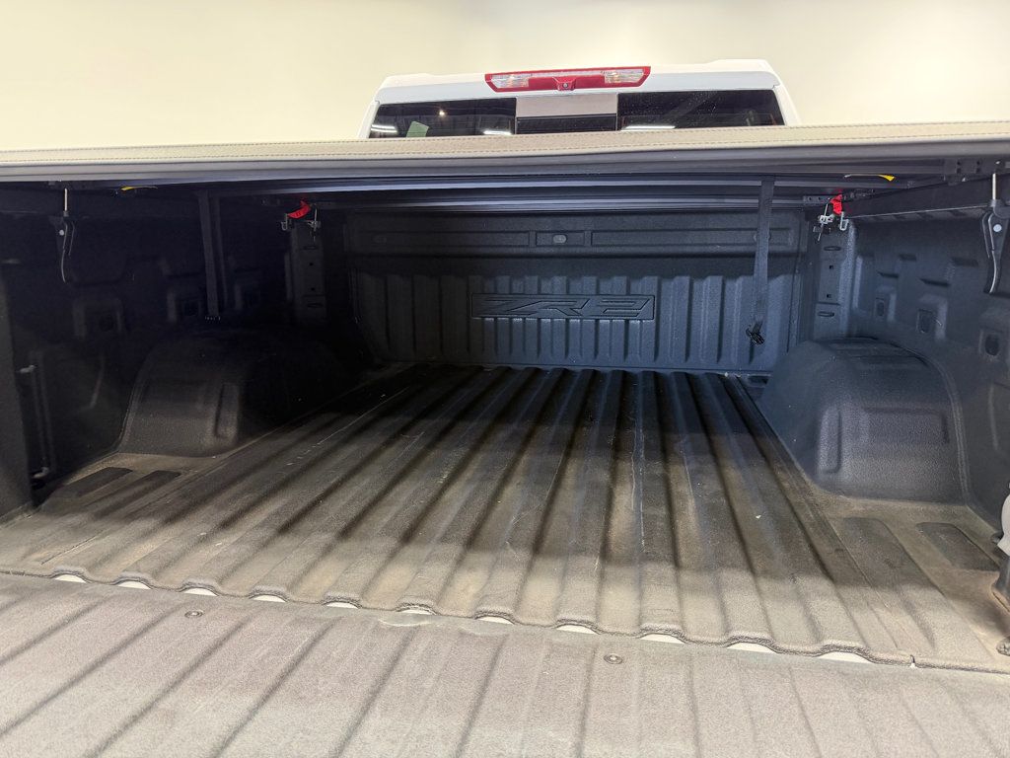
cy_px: 379
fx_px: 700
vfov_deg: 56.8
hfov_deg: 71.6
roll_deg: +0.3
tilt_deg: -11.7
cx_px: 505
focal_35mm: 24
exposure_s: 1/60
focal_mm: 6.76
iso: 320
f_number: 1.78
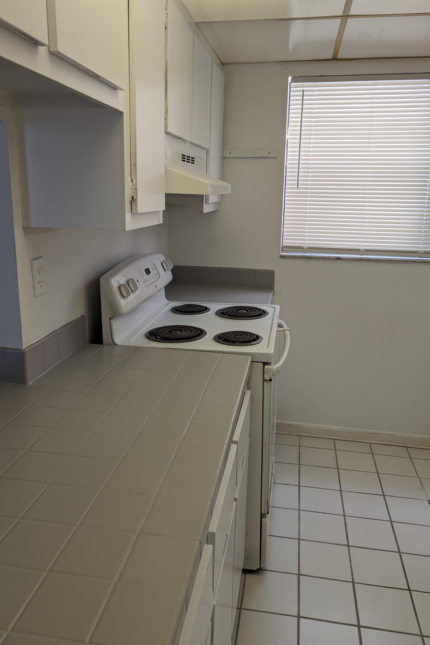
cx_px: 216
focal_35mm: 28
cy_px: 303
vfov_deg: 65.4
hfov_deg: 46.4
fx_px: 502
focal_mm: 6.81
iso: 62
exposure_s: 1/60
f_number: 1.85
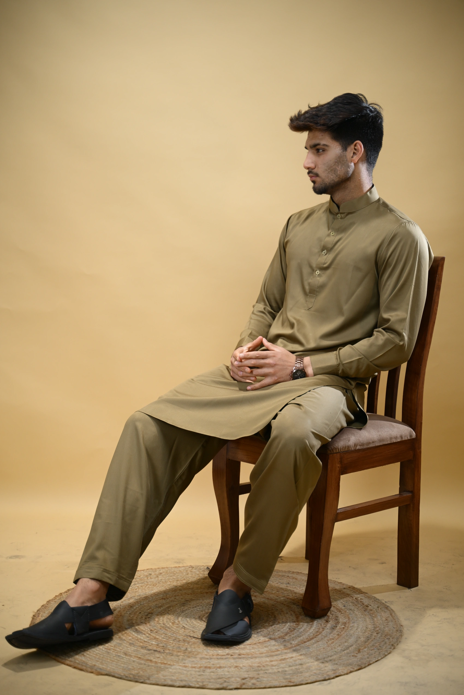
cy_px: 348
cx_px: 232
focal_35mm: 64
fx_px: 1237
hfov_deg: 21.2
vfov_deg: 31.4
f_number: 2.8
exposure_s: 1/125
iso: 400
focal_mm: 64
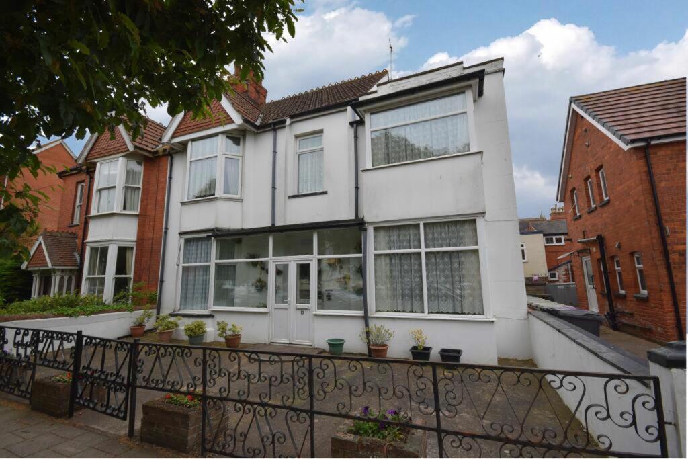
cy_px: 230
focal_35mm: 15
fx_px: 287
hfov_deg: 100.4
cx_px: 344
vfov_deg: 77.3
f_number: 8
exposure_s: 1/250
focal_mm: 10
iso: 250
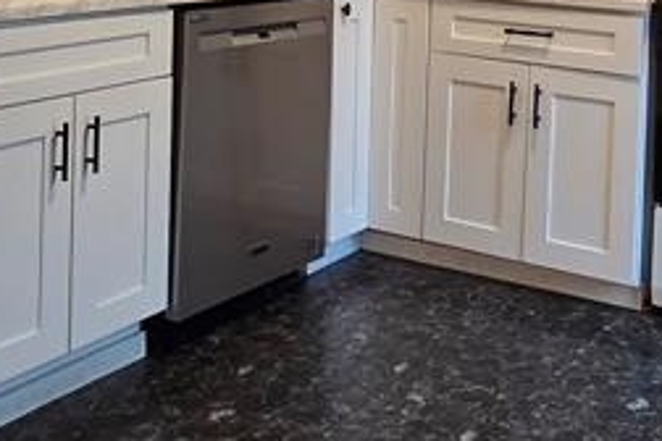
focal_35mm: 55
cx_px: 468
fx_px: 1011
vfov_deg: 22.7
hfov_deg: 35.7
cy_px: -81
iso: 200
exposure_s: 1/60
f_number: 2.2
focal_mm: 2.2
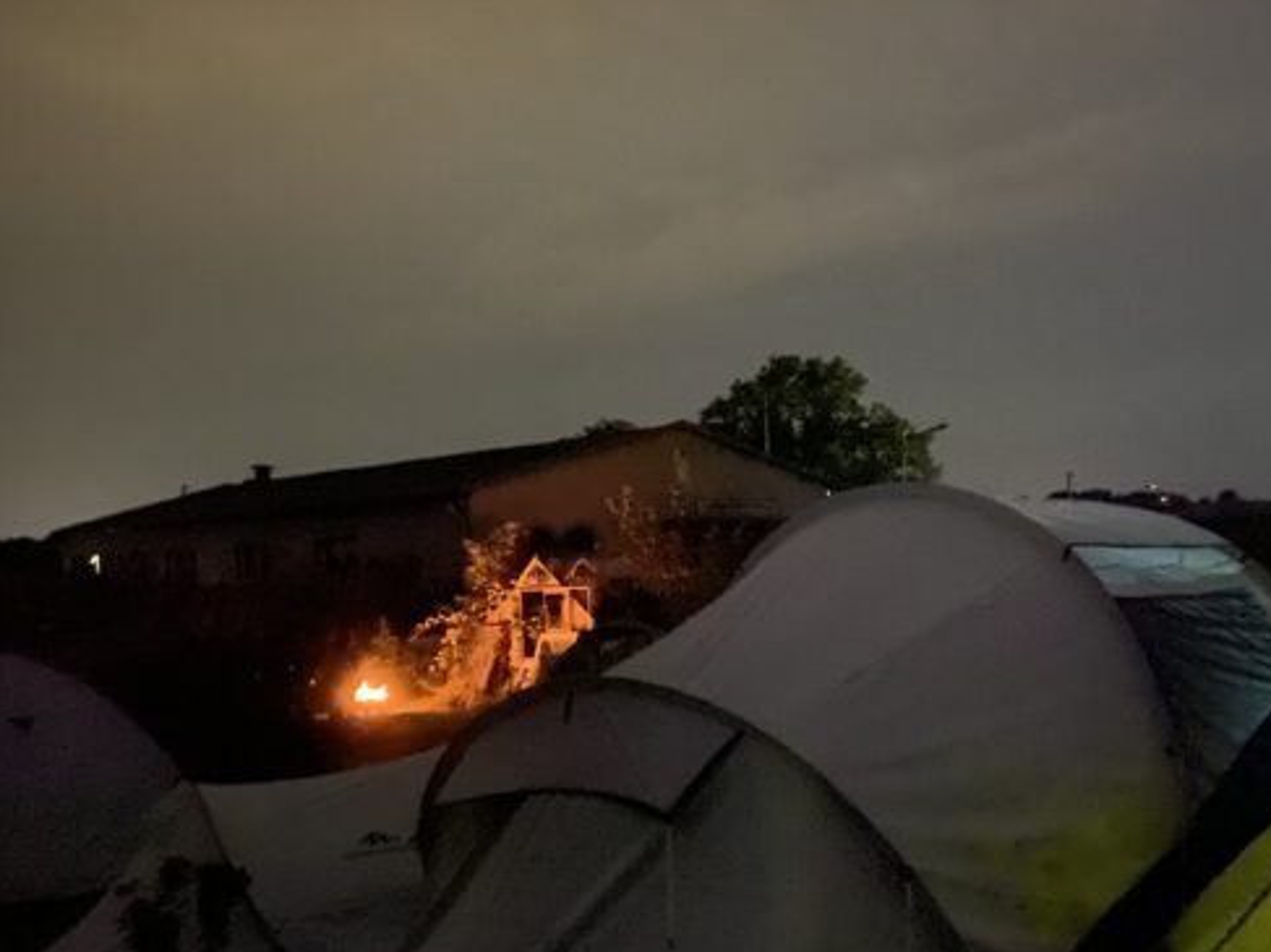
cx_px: 911
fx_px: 1505
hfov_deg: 44.6
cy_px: 683
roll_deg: +1.5
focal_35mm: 41
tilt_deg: -3.8
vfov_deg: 34.6
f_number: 1.8
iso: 5000
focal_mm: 4.25
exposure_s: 1/4
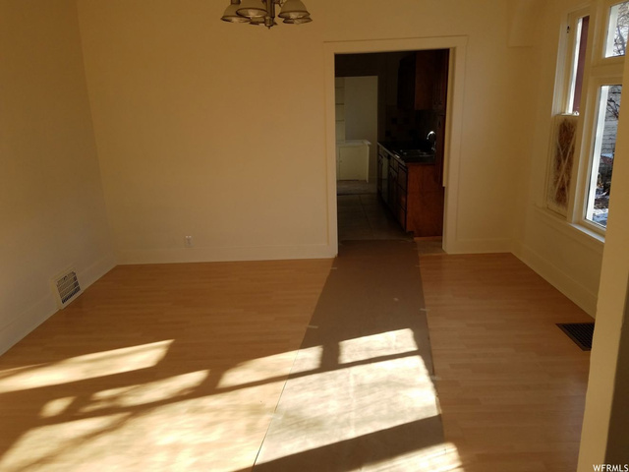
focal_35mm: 26
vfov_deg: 53.1
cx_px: 314
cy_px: 236
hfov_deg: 67.3
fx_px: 472
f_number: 1.7
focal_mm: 4.2
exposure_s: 1/363
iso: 40
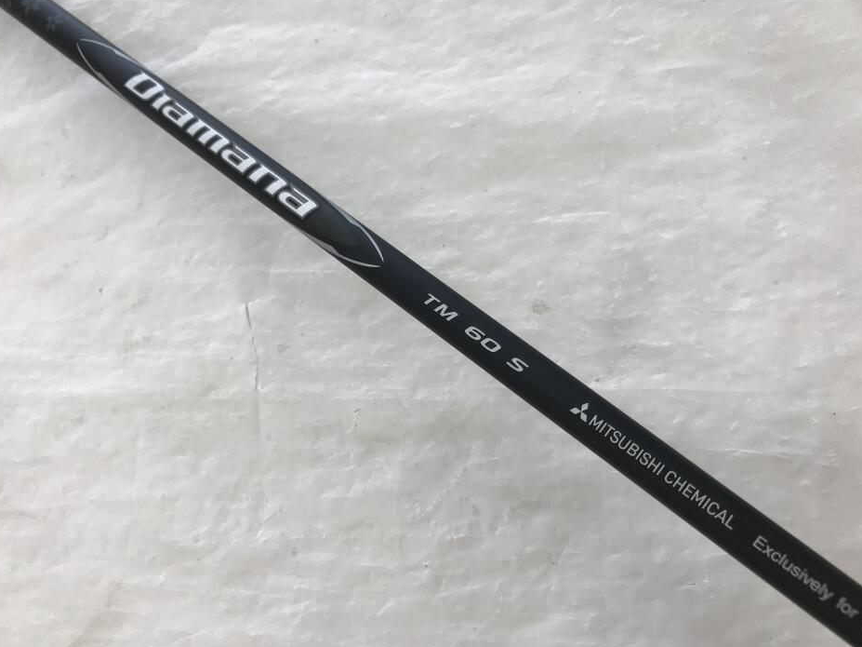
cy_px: 315
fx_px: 722
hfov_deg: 61.7
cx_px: 420
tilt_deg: -66.9
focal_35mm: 29
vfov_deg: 48.2
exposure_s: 1/120
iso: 25
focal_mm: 3.99
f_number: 1.8
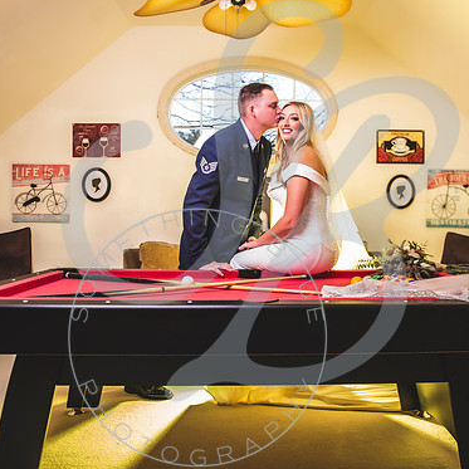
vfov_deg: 51.1
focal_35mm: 32
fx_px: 491
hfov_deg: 51.0
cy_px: 232
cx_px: 262
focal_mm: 24
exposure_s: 1/125
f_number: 2.8
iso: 200
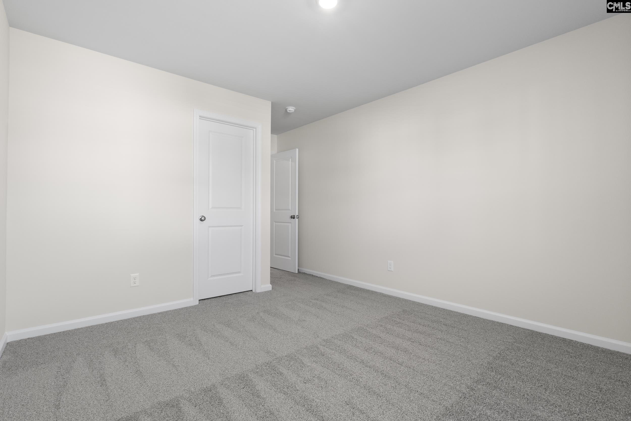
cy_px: 210
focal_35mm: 16
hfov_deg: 95.0
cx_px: 316
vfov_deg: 72.1
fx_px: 289
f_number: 6.3
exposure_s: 1/5
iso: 200
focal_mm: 11
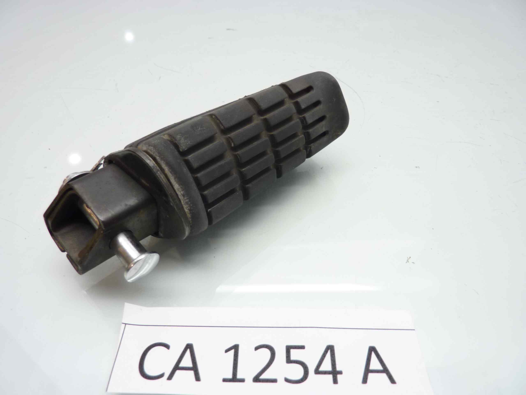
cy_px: 198
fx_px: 380
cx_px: 263
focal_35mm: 25
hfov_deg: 69.4
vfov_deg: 54.9
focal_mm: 4.1
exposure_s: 1/13
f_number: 3.3
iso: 80
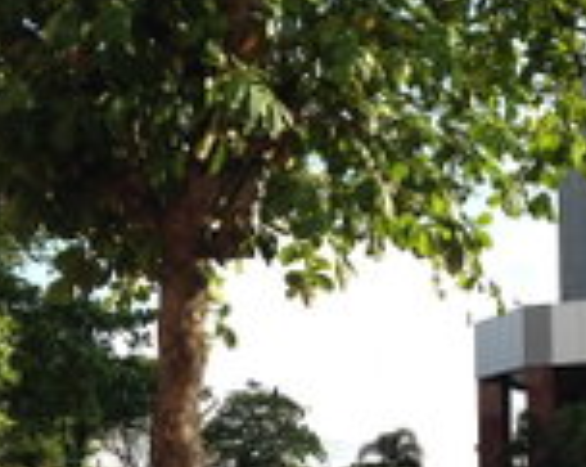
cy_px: 463
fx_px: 1471
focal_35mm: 85
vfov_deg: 17.6
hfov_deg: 22.1
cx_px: 505
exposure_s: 1/502
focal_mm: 4.12
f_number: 2.4
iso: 50
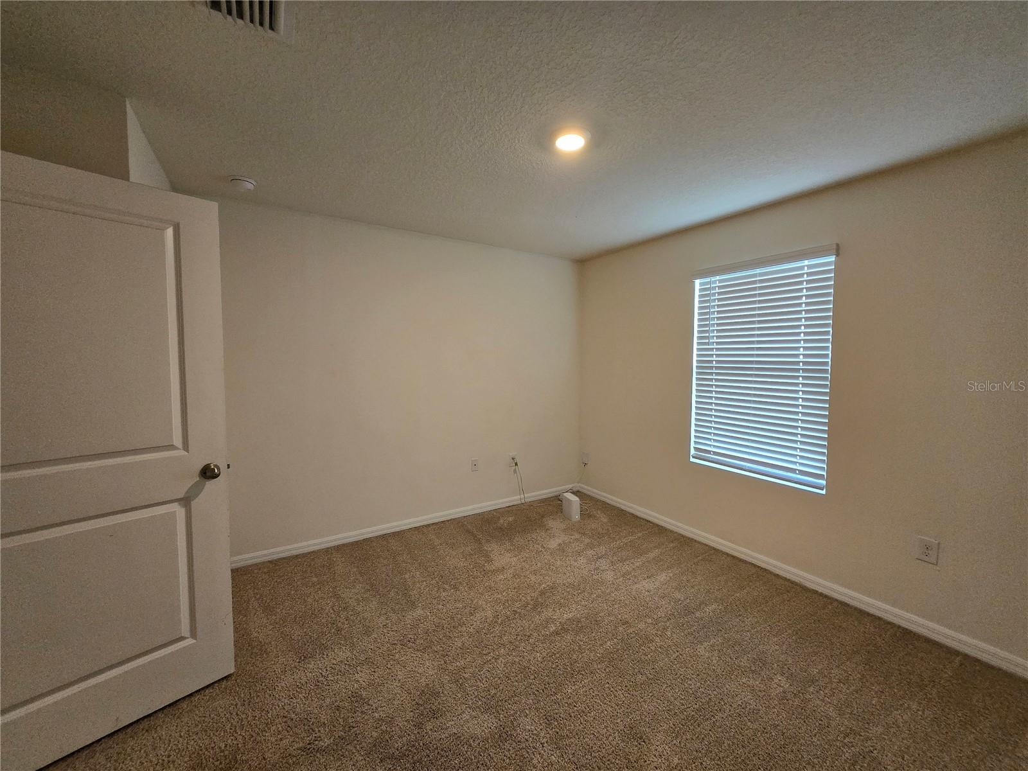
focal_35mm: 13
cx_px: 514
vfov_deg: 89.9
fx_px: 386
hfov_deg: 106.2
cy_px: 386
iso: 200
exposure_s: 1/60
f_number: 2.2
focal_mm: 1.7
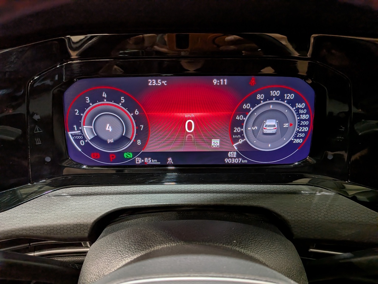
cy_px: 142
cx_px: 189
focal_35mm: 24
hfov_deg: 71.6
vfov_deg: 56.8
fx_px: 262
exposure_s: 1/138
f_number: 1.7
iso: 27
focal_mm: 4.53
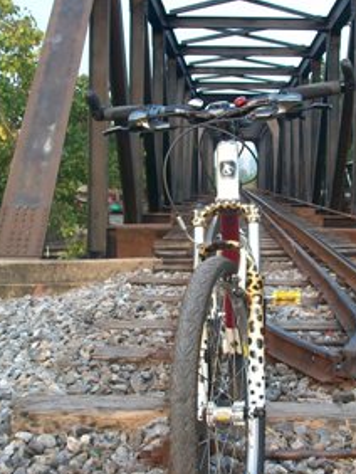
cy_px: 255
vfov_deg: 35.5
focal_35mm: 54
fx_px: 739
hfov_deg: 26.8
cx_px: 257
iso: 80
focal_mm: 5.7
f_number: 2.8
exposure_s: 1/125
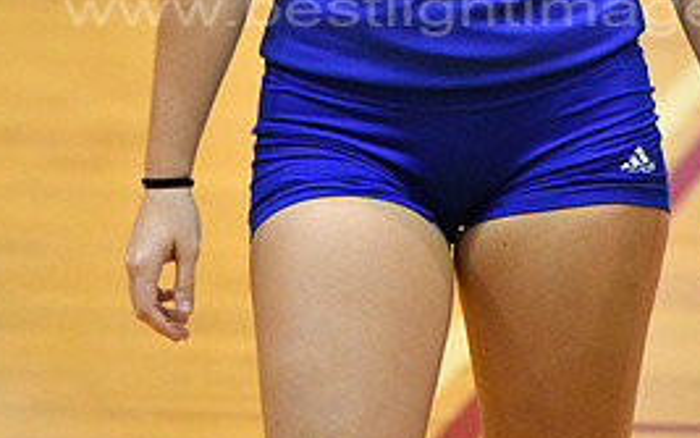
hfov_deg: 3.2
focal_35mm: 665
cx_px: 492
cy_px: -275
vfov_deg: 2.0
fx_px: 12689
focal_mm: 200
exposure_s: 1/640
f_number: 4
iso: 8000
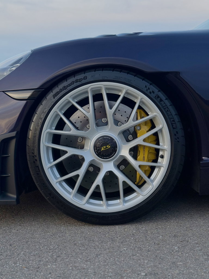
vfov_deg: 39.7
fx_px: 386
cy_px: 140
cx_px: 104
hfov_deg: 30.3
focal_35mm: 48
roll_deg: +0.8
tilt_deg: -5.3
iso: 80
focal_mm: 6.76
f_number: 1.78
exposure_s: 1/132
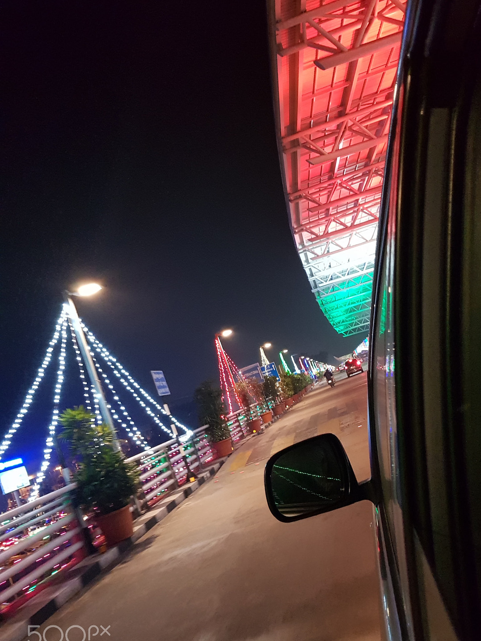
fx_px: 537
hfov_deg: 48.1
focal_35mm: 29
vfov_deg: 61.6
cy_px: 337
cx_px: 268
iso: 640
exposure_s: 1/50
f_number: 1.7
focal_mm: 4.2
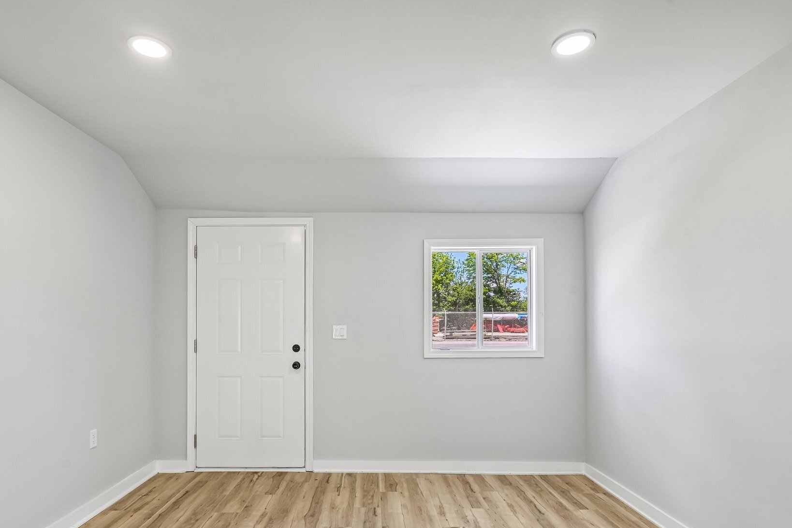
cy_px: 324
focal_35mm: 20
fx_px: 440
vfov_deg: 61.3
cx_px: 383
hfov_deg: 84.0
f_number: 8
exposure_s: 1/15
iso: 180
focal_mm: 16
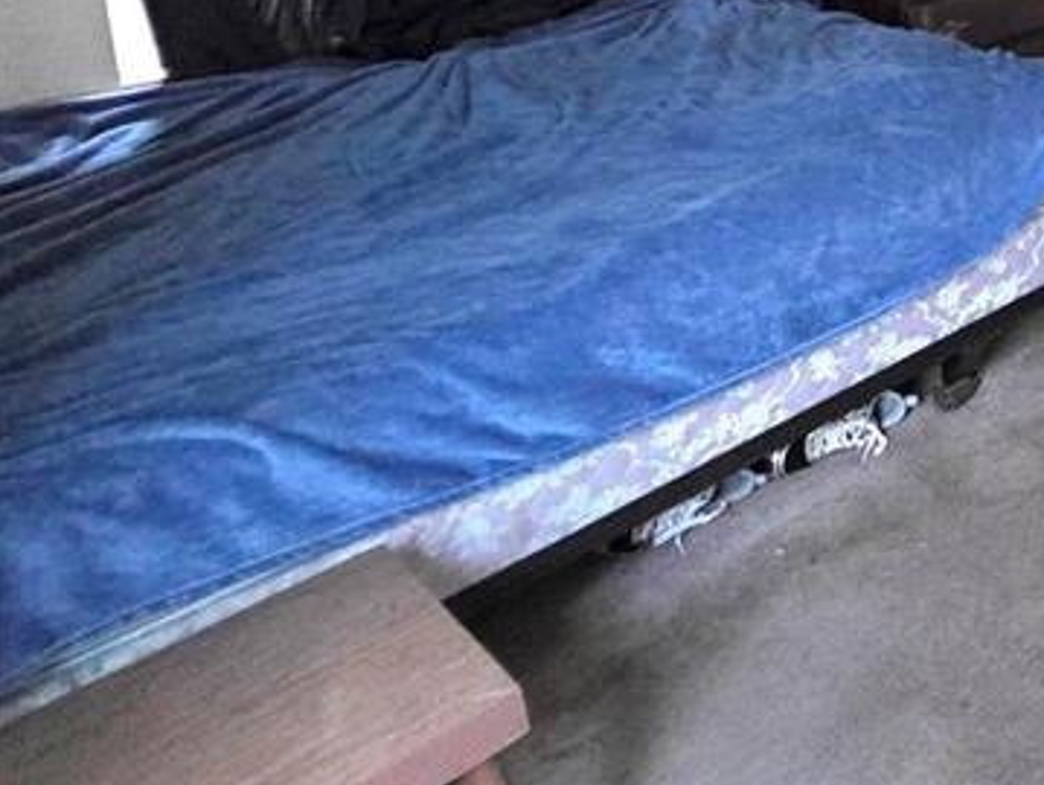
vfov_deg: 31.9
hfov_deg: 31.5
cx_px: 1485
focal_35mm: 37
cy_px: -169
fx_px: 1117
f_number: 1.9
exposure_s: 1/60.2
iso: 1000
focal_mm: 2.2
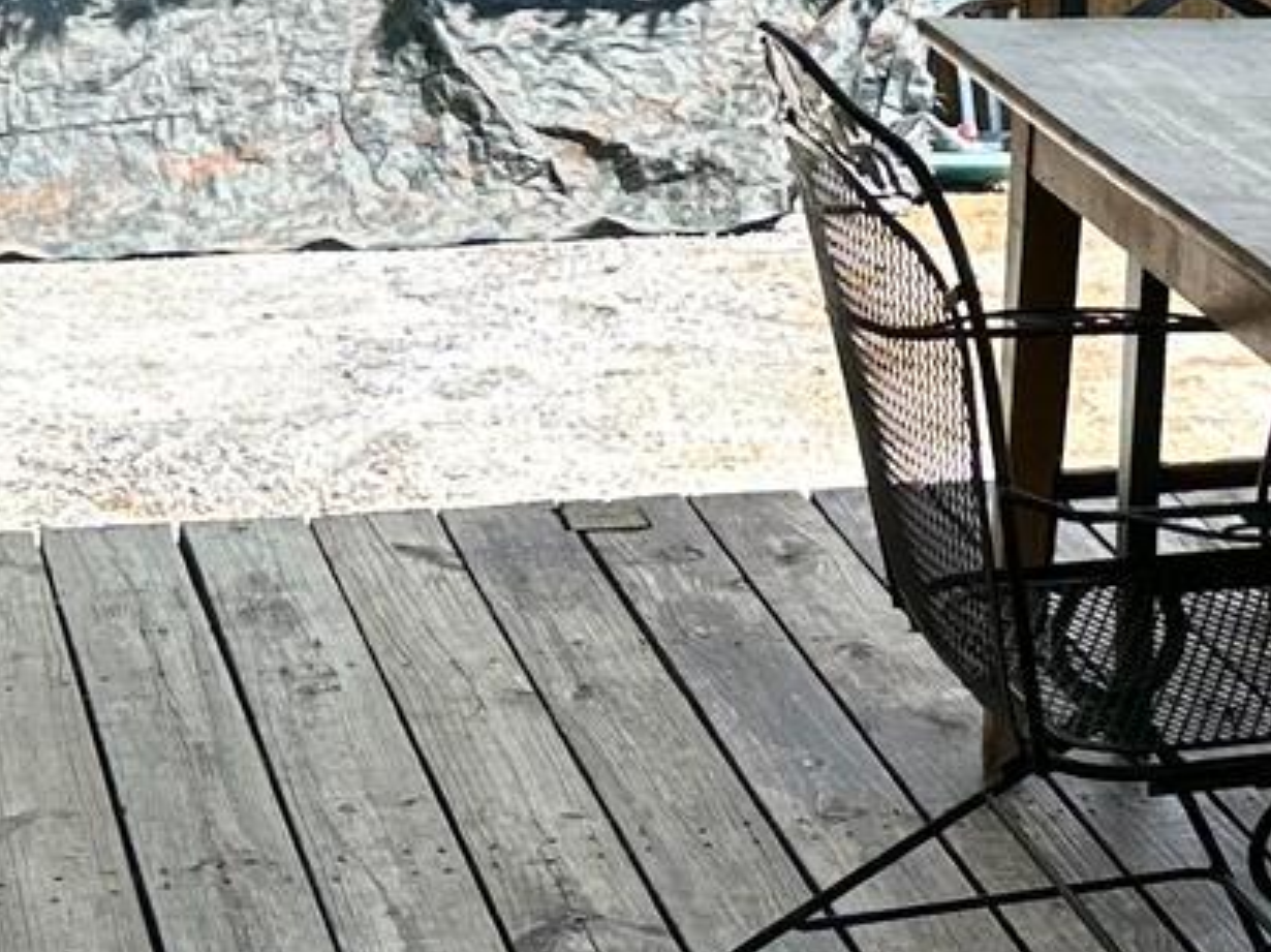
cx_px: 1578
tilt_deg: -7.7
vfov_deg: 12.1
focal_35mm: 120
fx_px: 4403
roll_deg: -3.9
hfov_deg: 15.7
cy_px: -202
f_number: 1.78
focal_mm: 6.86
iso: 80
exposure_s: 1/1072
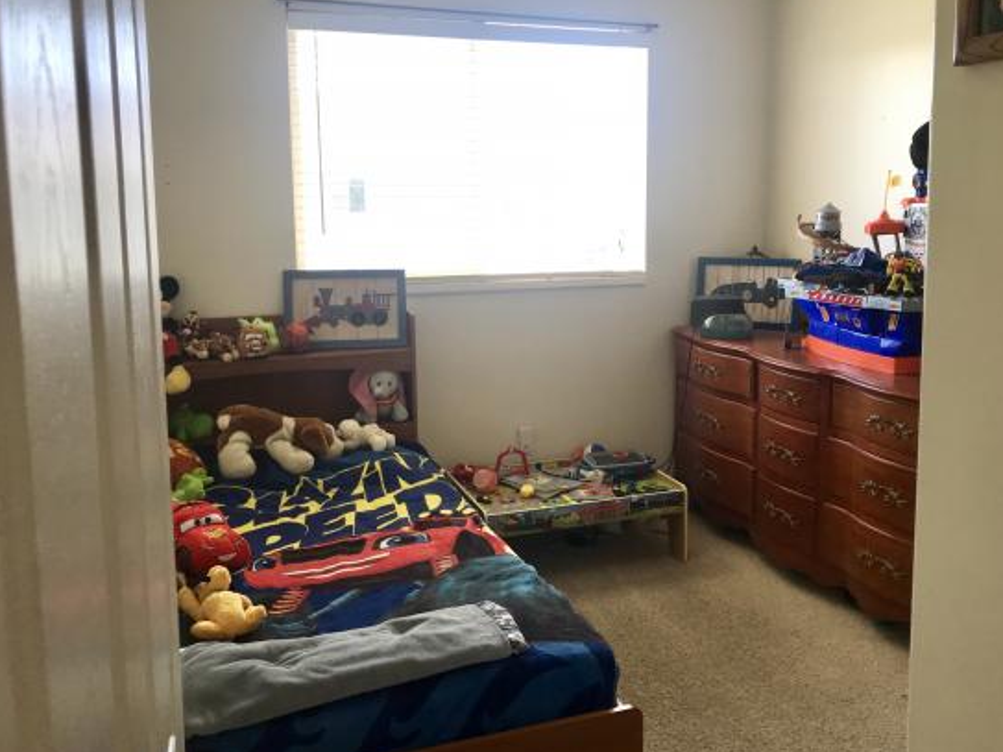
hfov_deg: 55.3
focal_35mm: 33
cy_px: 333
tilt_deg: -8.3
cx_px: 554
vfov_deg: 42.9
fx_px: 956
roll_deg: +0.6
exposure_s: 1/120
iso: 32
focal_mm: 3.99
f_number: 1.8
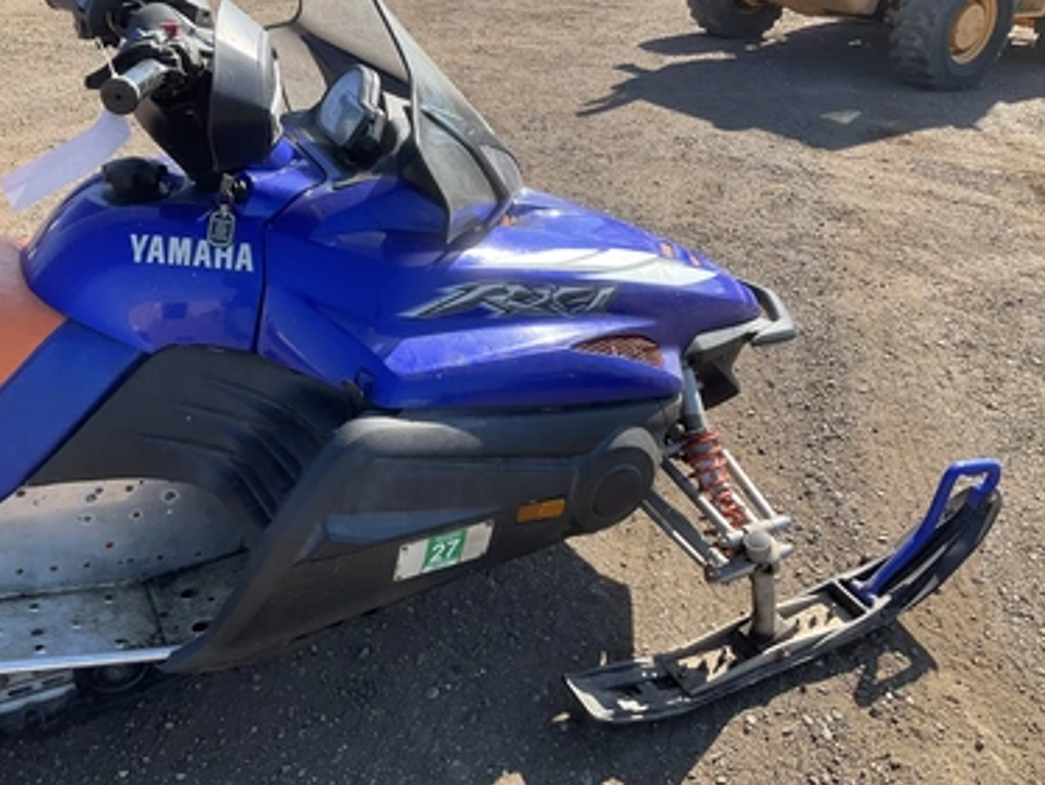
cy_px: 383
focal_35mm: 31
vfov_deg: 45.5
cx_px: 520
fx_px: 936
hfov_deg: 58.3
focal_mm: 3
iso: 25
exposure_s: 1/709
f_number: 1.8
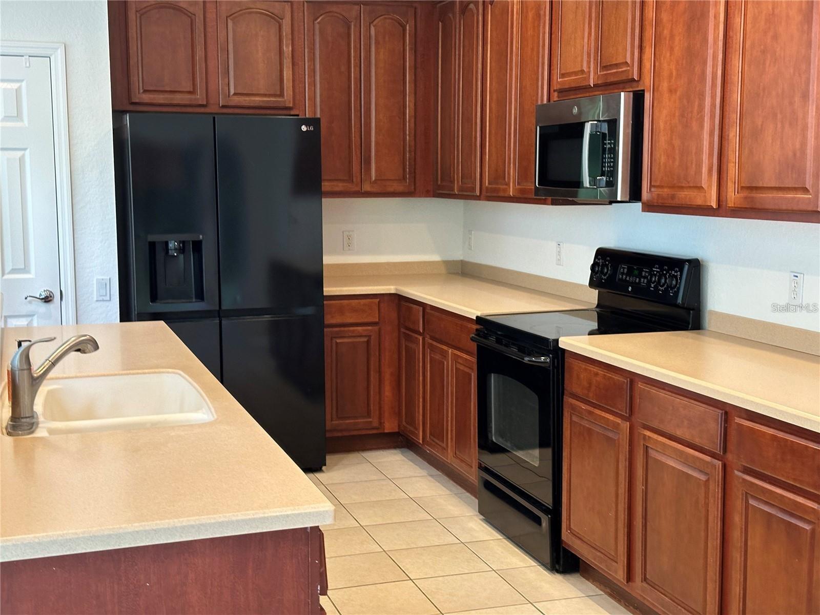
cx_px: 410
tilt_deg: -6.5
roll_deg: -0.6
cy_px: 308
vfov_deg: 30.3
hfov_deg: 39.7
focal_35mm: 48
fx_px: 1137
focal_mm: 6.86
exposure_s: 1/40
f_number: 1.78
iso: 250
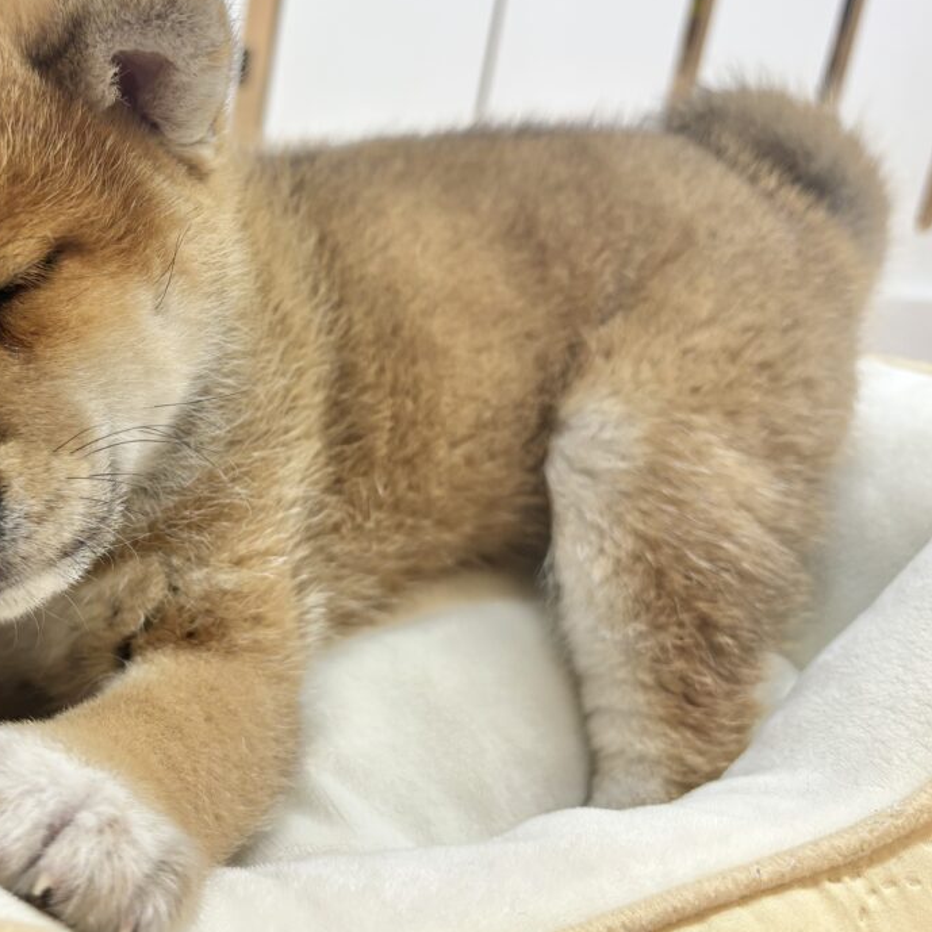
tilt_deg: -16.0
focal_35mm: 40
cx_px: 165
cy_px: 404
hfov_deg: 39.9
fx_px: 1218
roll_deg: -8.5
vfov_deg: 41.8
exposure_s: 1/100
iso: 80
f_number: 1.6
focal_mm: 5.96
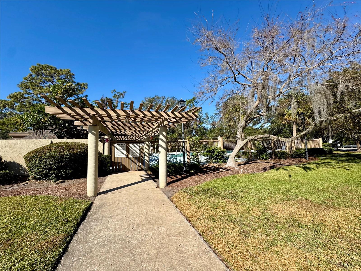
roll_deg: +1.2
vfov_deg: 85.7
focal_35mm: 14
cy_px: 136
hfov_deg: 102.1
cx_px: 180
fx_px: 146
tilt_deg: +3.2
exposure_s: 1/2083
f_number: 2.2
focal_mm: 2.22
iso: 50
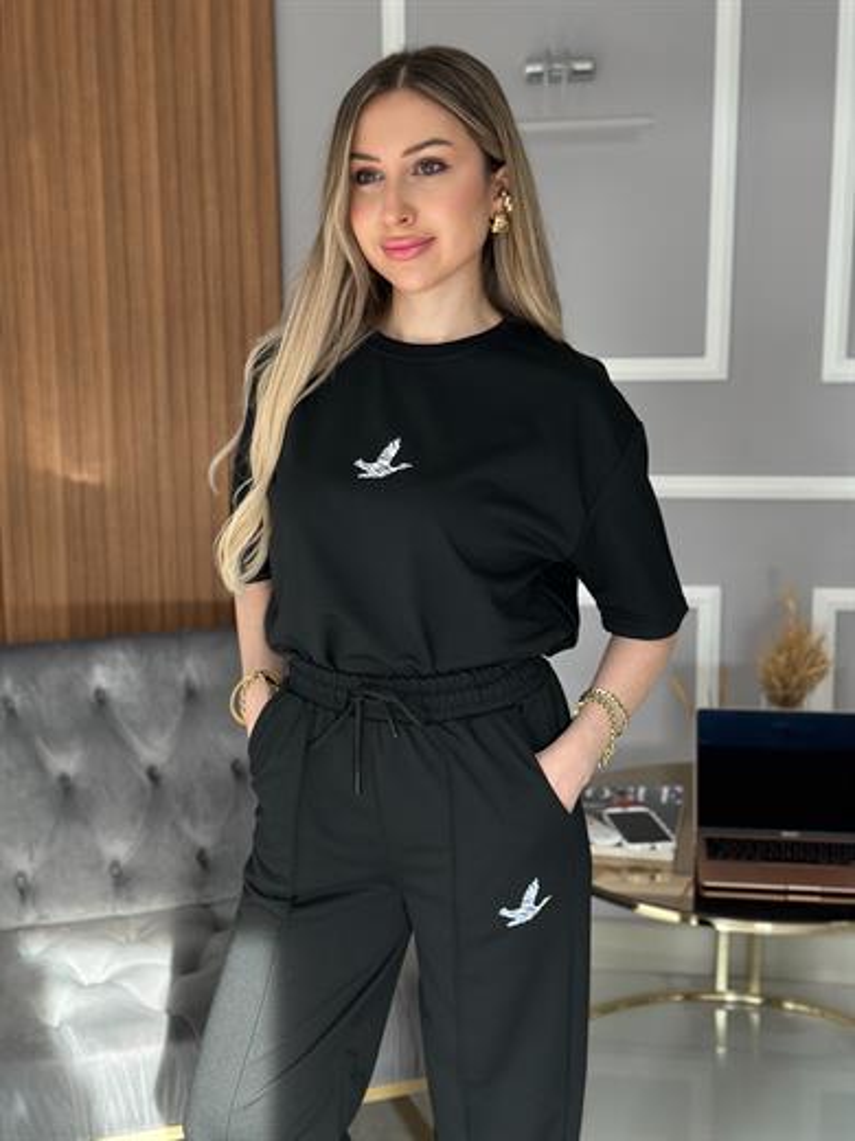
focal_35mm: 48
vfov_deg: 39.7
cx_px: 428
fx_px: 1581
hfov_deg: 30.3
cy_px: 570
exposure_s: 1/61
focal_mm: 6.86
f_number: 1.78
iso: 125
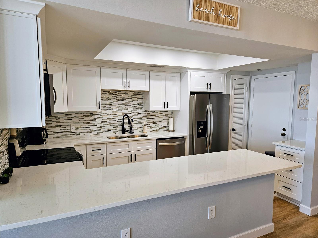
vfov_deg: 58.9
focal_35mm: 23
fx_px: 211
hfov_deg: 73.9
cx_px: 159
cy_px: 119
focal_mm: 5.4
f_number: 1.8
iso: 80
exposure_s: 1/120
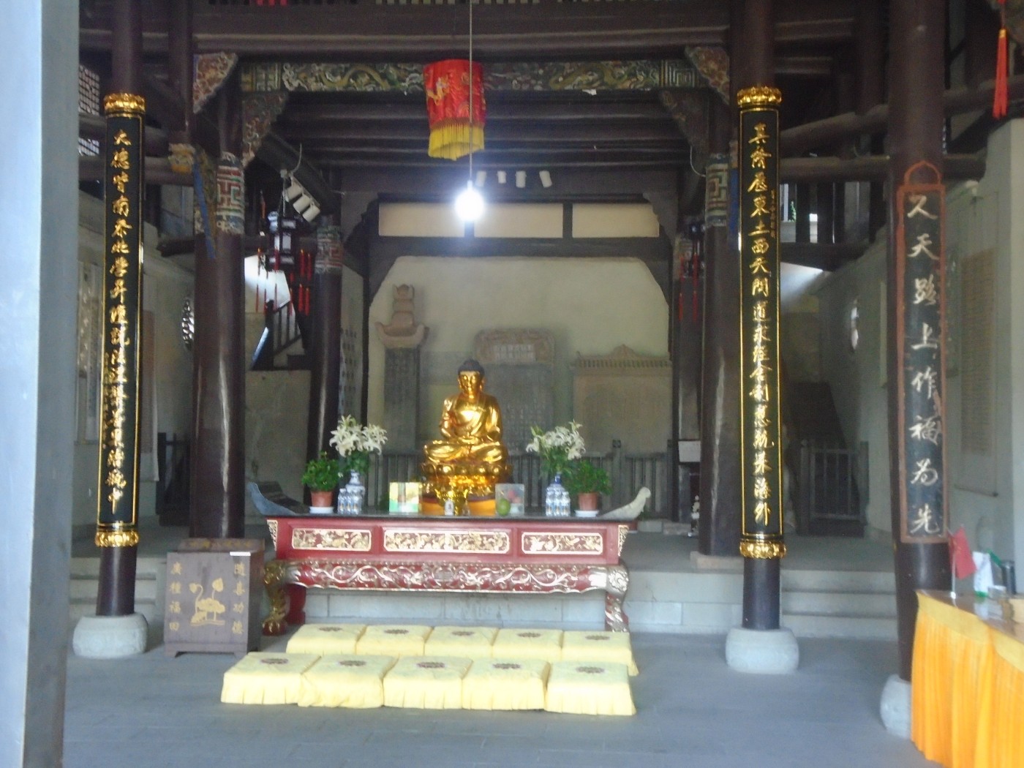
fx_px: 1242
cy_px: 384
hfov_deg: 44.8
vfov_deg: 34.3
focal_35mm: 42
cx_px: 512
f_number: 4.1
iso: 500
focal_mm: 7.4
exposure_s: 1/20
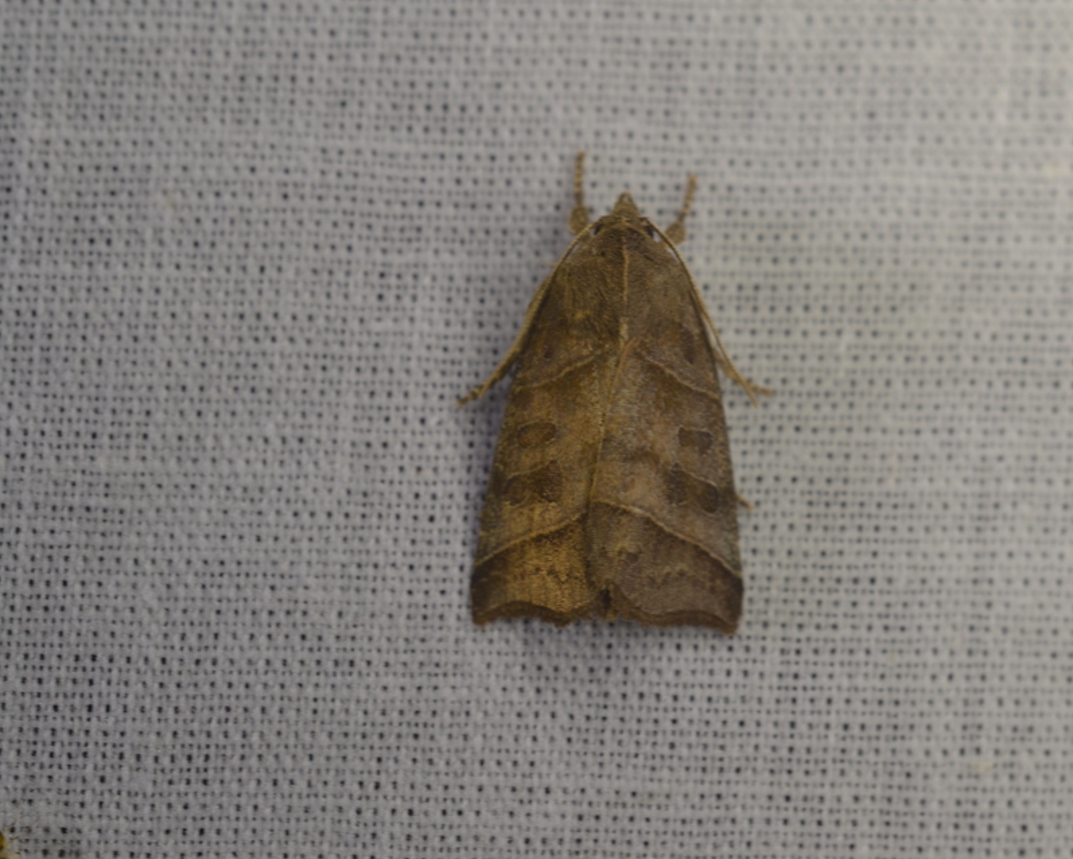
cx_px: 621
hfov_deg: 6.2
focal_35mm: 314
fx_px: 9960
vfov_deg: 4.9
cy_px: 430
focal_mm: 185
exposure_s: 1/125
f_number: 5
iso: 400
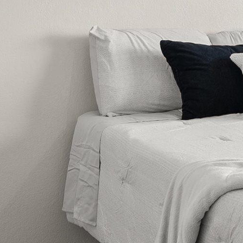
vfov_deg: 19.7
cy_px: 6
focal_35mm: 86
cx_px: 354
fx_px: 680
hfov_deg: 18.2
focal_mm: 16.5
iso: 400
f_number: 8
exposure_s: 1/8
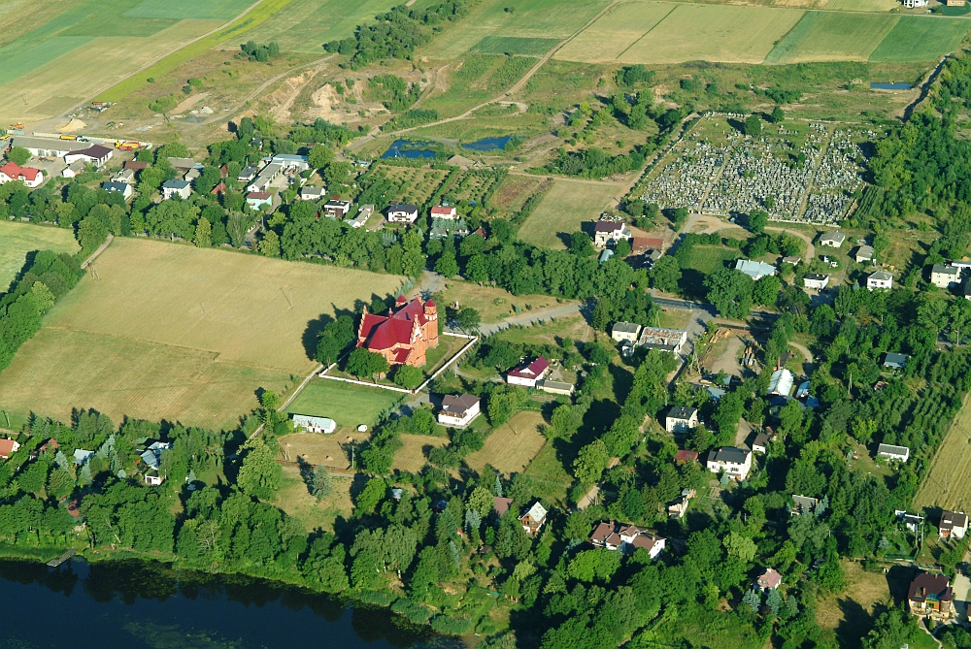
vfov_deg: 16.0
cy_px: 324
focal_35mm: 86
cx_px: 486
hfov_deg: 23.8
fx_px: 2308
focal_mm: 57
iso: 400
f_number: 6.7
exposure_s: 1/750
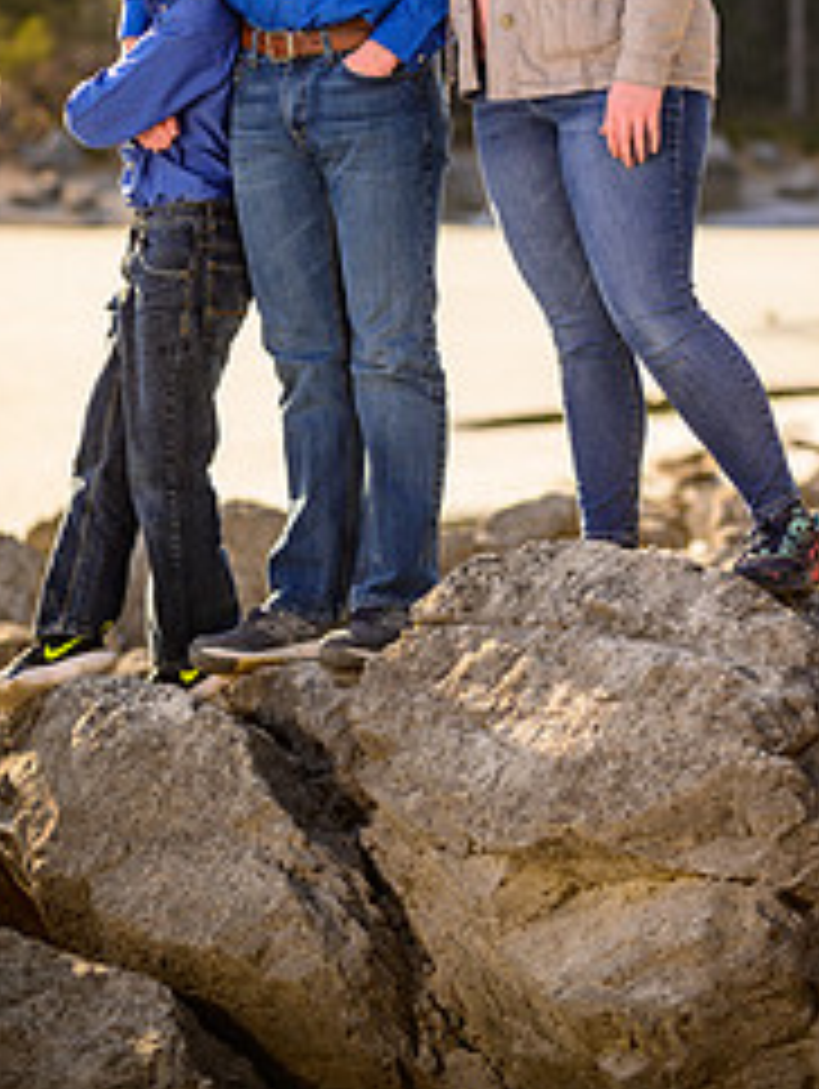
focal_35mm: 182
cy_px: 86
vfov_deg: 10.8
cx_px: 457
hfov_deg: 8.2
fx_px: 5731
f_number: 3.5
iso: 125
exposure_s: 1/1250
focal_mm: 102
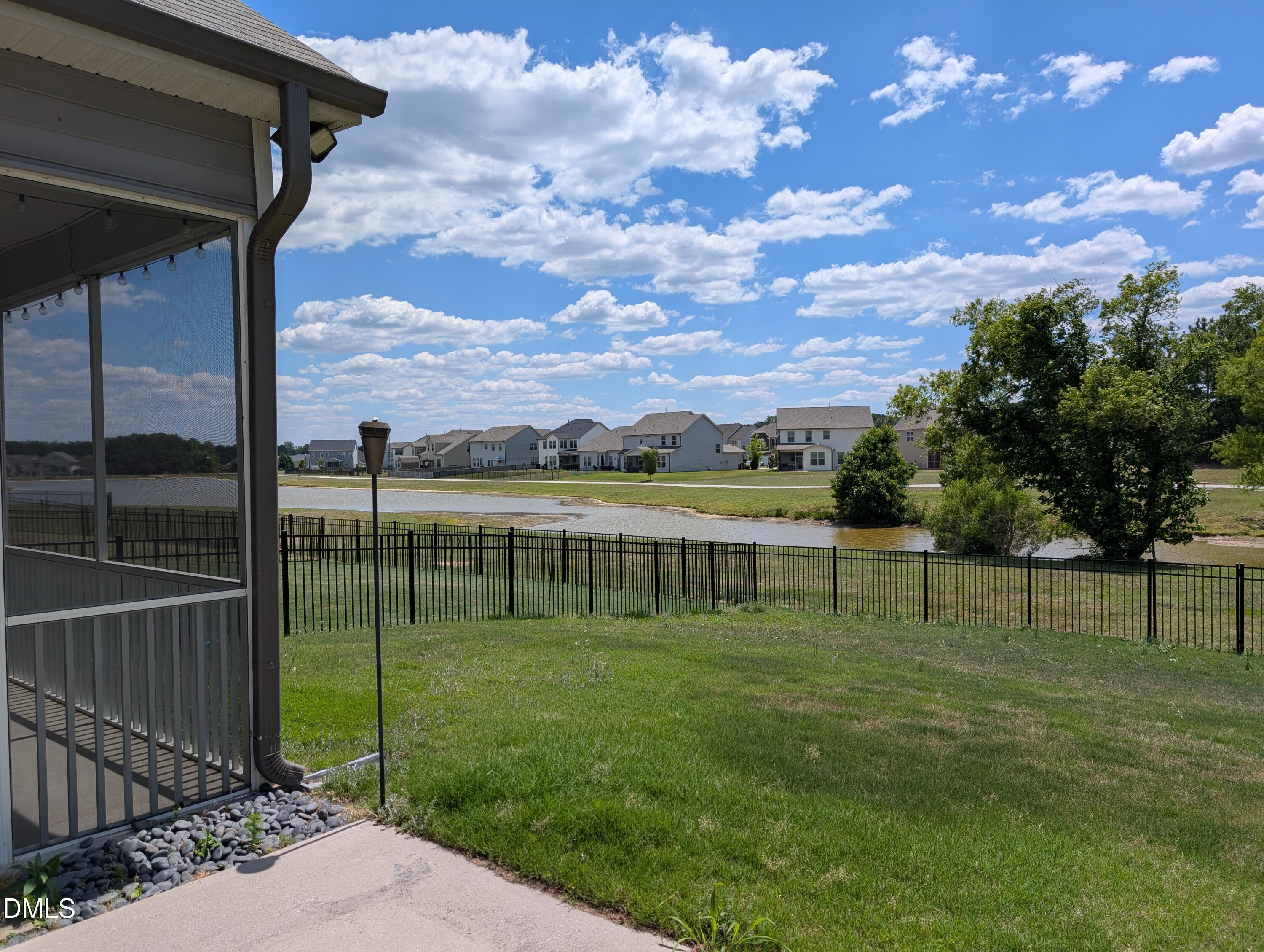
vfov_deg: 56.9
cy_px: 476
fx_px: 877
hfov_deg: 71.5
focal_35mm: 24
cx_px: 632
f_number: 1.68
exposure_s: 1/1783
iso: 21
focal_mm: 6.9
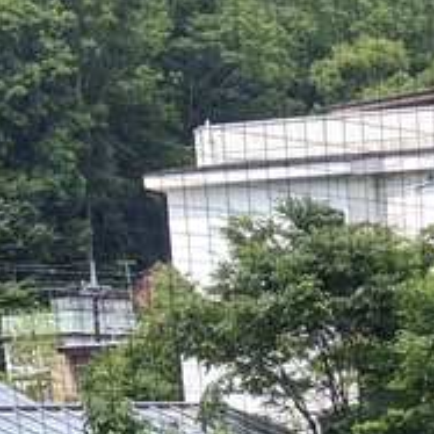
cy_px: 810
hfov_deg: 16.2
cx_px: 564
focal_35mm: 102
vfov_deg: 14.7
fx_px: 1447
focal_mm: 4.44
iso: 52
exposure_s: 1/1466
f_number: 1.8
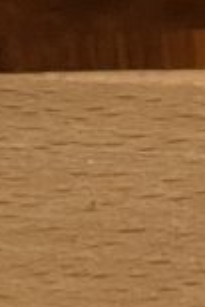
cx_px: 197
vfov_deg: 8.1
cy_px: -654
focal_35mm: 211
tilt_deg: -34.4
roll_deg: +1.8
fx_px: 1798
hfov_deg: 6.5
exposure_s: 1/60
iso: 400
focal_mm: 4.2
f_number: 1.6
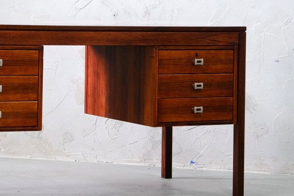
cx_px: 64
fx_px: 1045
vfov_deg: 10.7
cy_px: 61
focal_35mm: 128
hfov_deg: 15.9
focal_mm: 44.7
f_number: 4
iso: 2000
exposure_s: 1/60
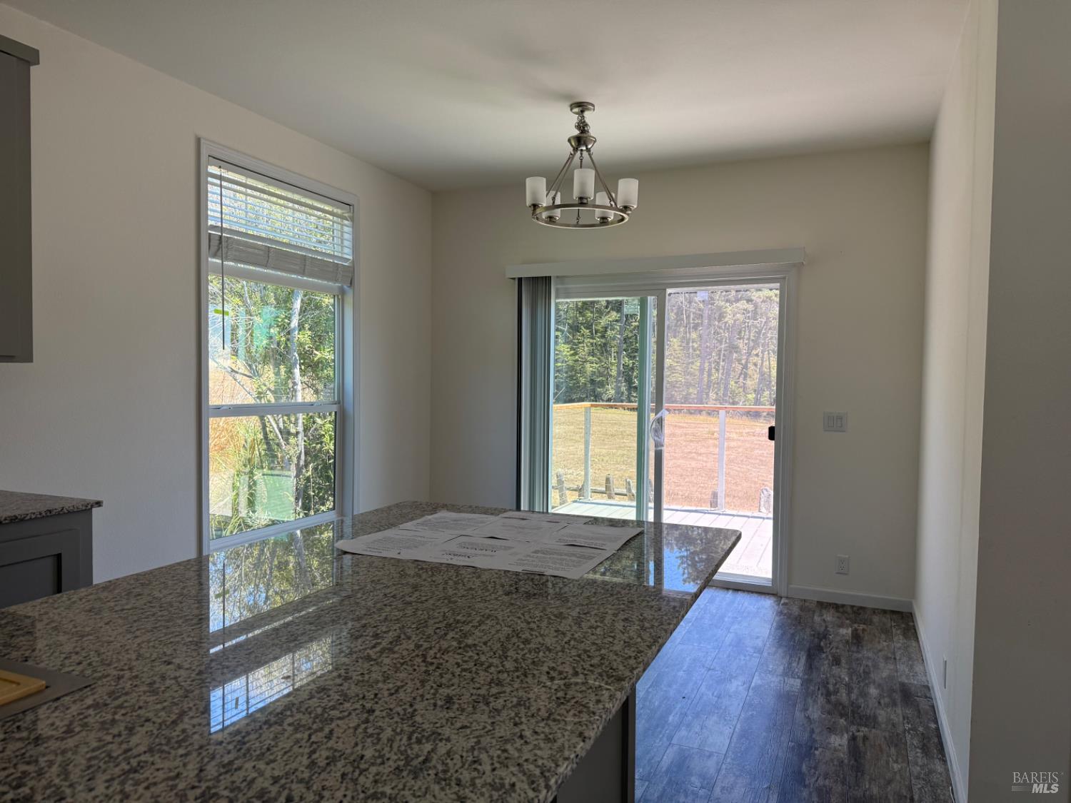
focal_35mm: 24
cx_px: 536
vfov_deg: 56.8
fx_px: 743
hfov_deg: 71.6
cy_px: 402
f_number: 1.78
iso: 100
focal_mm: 6.76
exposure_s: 1/423
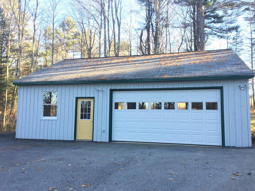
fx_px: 221
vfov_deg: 46.8
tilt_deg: +5.8
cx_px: 130
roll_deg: -0.9
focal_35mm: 30
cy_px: 97
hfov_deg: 60.0
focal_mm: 4.15
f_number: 2.2
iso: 25
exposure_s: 1/40
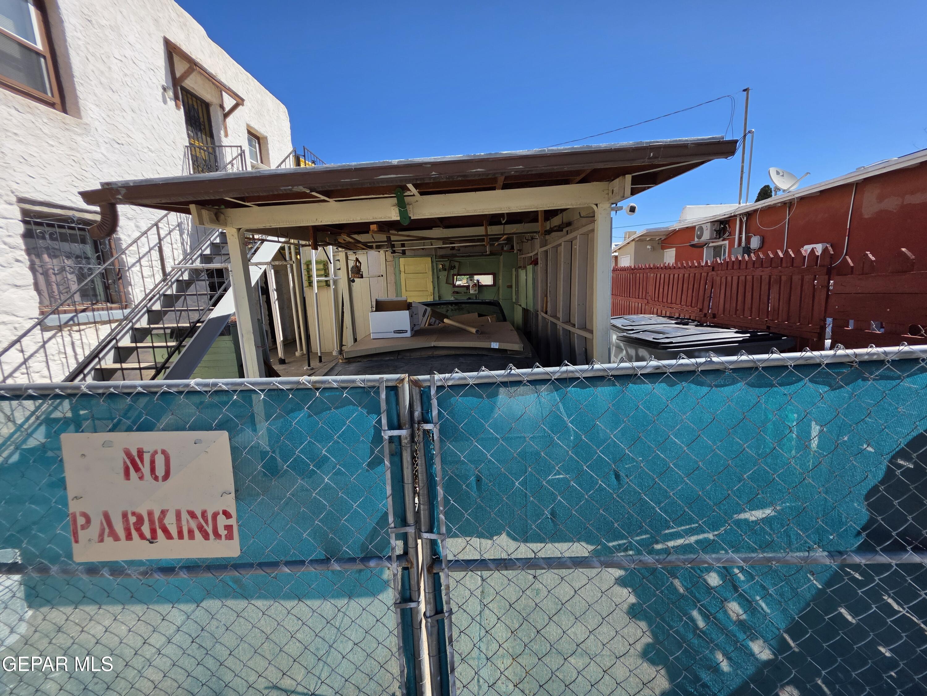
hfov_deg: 106.2
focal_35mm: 13
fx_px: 348
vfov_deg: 89.9
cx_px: 464
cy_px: 348
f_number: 1.9
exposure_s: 1/2169
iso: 40
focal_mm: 2.2
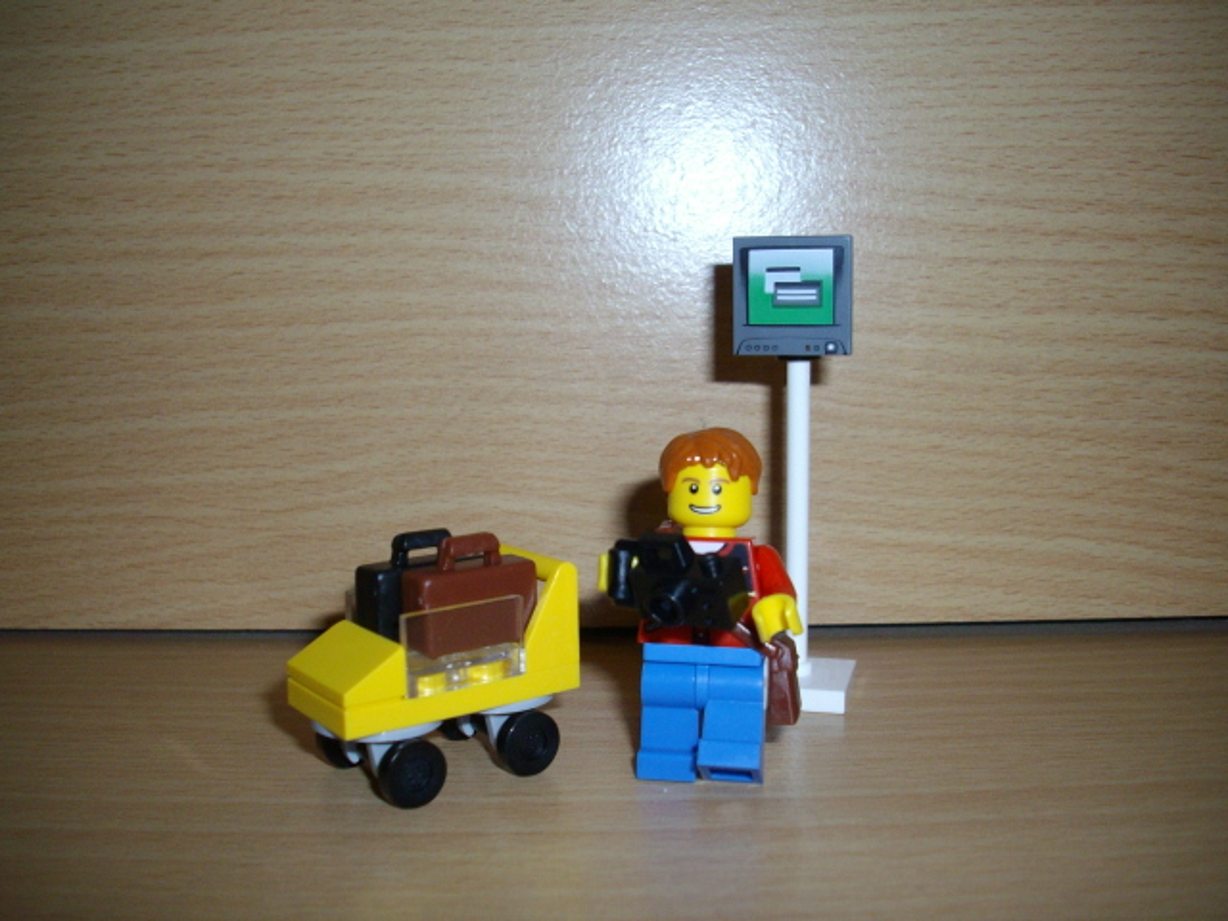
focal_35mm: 37
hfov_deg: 50.1
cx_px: 614
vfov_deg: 38.7
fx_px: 1313
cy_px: 460
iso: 160
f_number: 2.8
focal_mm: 6.2
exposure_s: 1/50
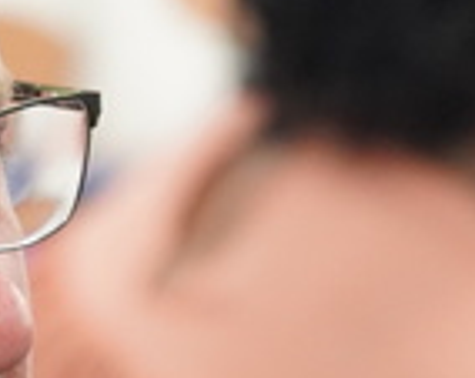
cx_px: -147
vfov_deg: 2.2
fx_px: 9989
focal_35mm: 712
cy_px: 671
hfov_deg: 2.7
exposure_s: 1/160
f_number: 4
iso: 3200
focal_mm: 105
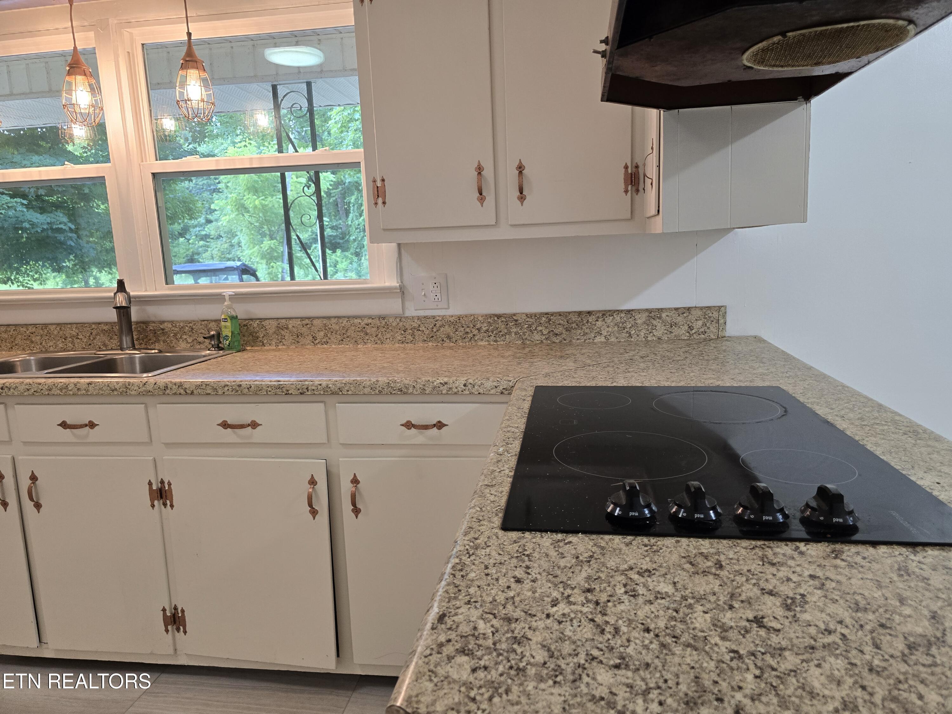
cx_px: 476
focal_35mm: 23
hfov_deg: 73.9
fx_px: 633
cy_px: 357
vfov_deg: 58.9
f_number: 1.7
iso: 200
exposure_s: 1/120
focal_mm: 6.3
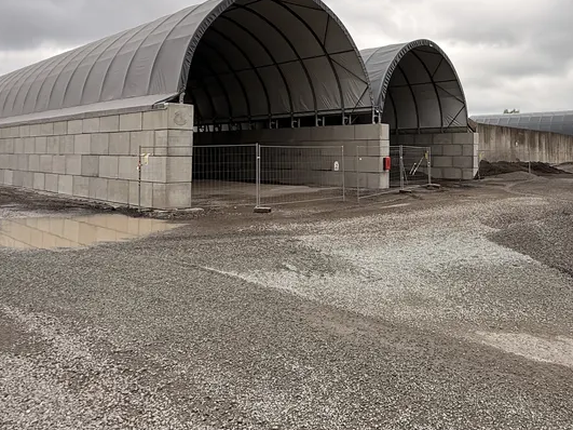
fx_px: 447
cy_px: 134
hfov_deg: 63.4
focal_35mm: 27
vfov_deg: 50.2
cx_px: 391
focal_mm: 2.22
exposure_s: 1/1105
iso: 50
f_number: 2.2
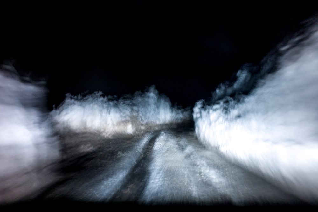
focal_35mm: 35
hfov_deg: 54.5
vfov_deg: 37.8
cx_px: 159
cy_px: 106
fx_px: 309
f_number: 4
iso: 400
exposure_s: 1/3
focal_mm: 35
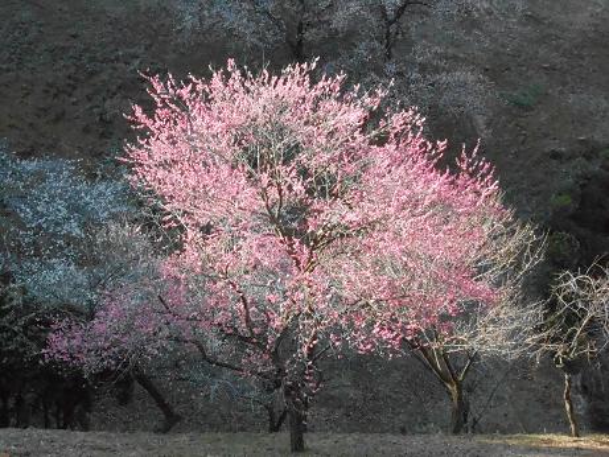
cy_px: 228
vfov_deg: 18.2
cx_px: 304
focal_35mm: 81
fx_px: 1425
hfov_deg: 24.1
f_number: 6.6
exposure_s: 1/1250
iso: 1600
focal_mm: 14.5
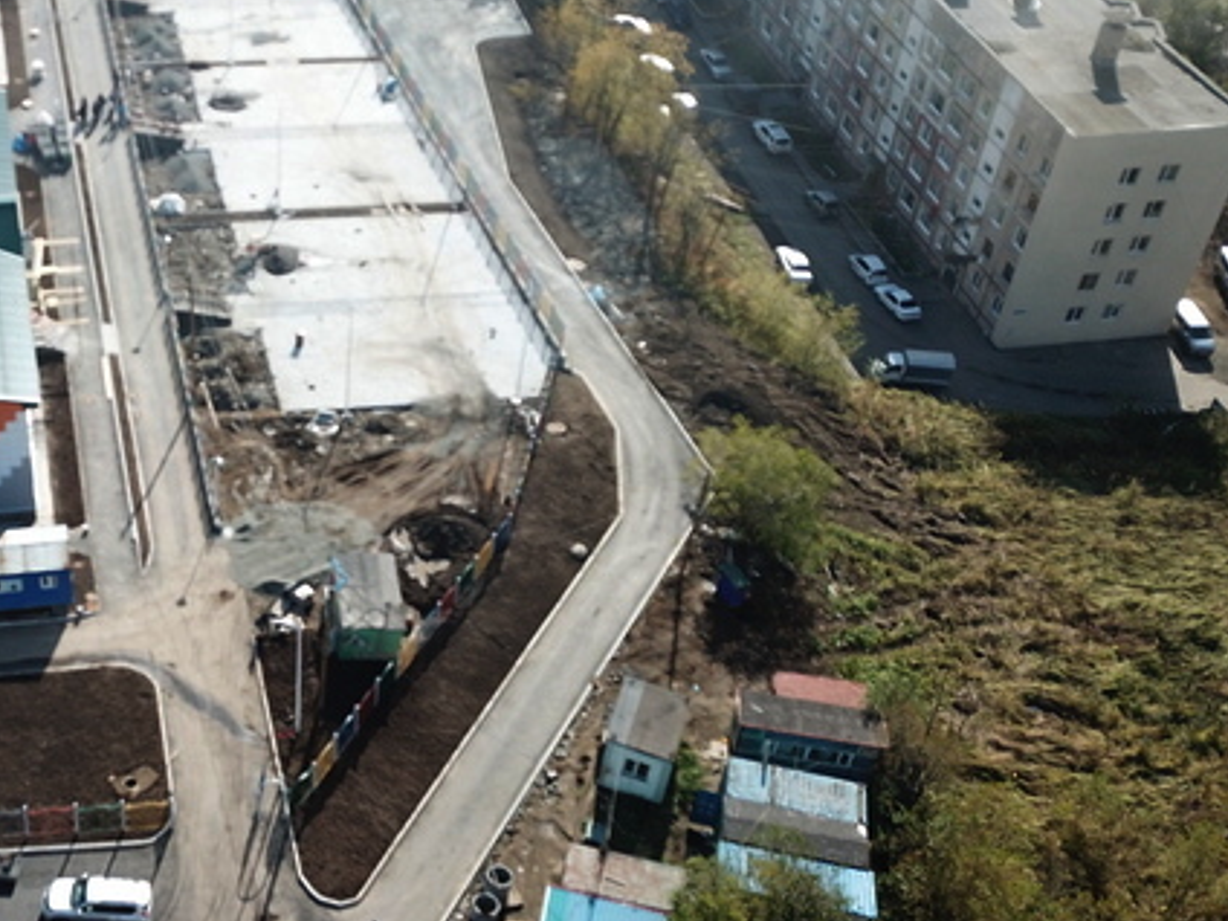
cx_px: 151
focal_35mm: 49
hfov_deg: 36.7
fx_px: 1738
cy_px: 521
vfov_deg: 29.6
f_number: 2.2
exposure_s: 1/831
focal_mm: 4.73
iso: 100
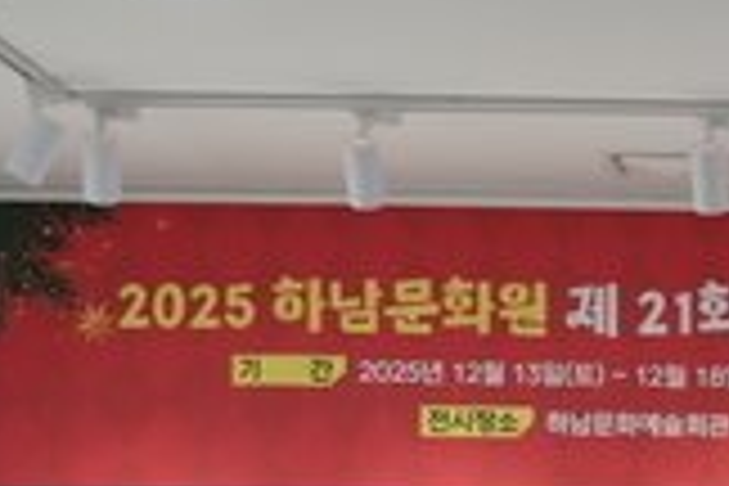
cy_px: 943
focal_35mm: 147
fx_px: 2977
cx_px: 1192
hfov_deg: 13.0
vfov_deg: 8.9
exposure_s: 1/160
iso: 800
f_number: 4
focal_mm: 34
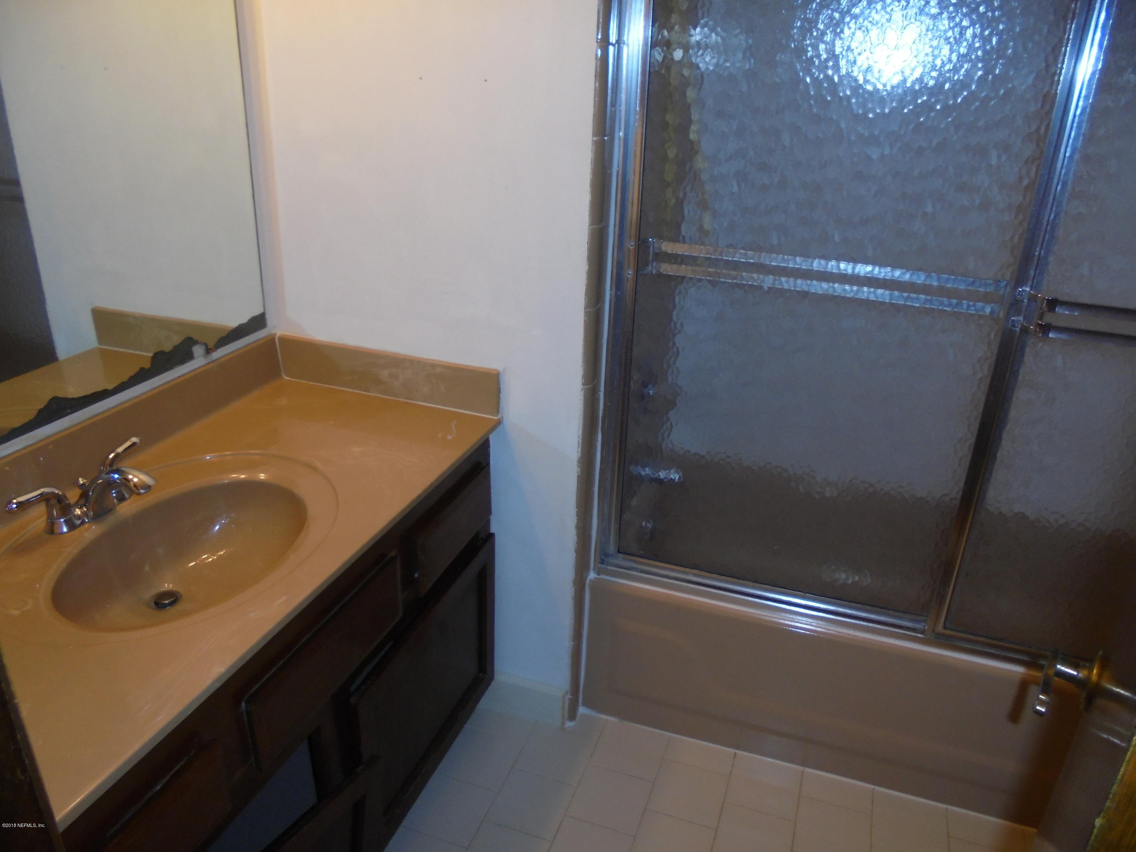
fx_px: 853
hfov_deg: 67.3
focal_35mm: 26
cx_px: 568
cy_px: 426
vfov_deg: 53.1
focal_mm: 4.6
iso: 200
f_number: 3.5
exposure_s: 1/30
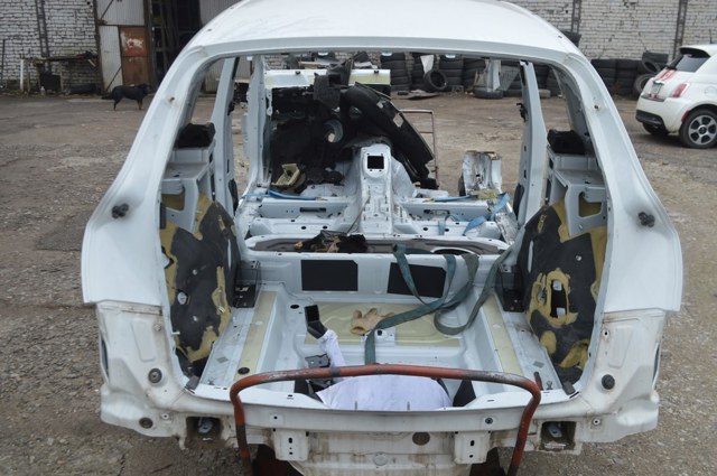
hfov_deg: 55.2
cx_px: 358
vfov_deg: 38.3
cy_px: 238
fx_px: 686
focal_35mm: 34
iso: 180
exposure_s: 1/125
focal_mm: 23
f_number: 5.6
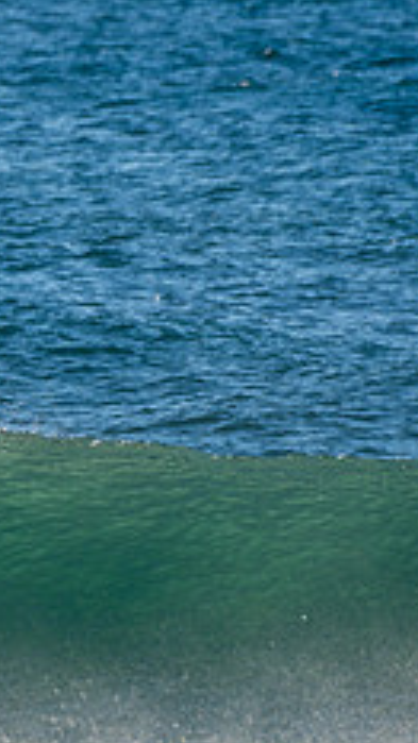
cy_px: 482
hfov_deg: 0.8
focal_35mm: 1594
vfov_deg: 1.4
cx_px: -396
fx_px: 31420
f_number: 8
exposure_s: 1/320
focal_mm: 500
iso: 64
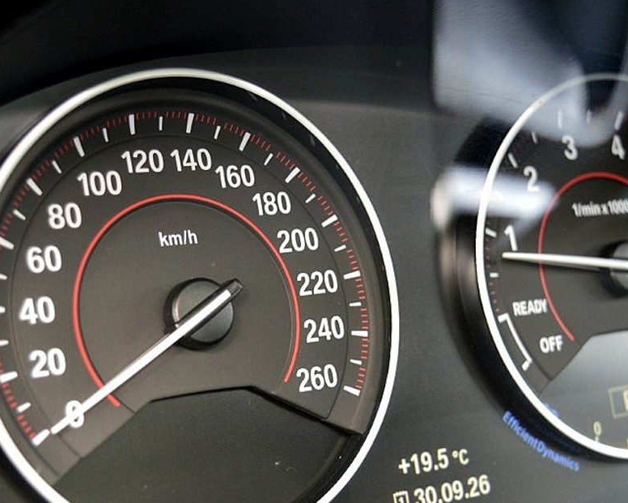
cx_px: 305
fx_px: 1320
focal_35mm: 71
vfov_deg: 21.5
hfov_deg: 26.8
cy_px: 313
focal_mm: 28
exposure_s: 1/30
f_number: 4.2
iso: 800
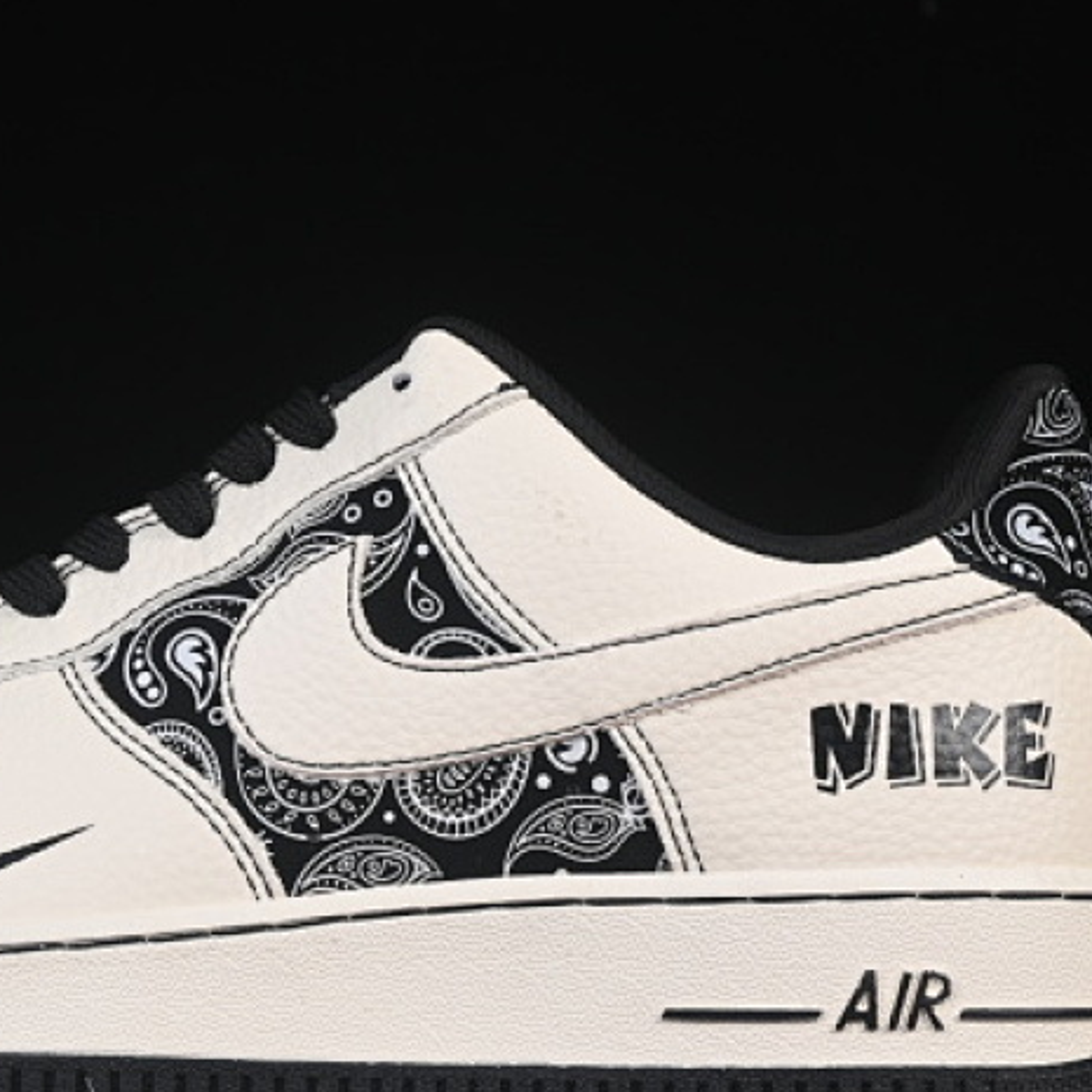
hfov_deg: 11.8
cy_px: 604
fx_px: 5282
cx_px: 256
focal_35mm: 148
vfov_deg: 11.8
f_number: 8
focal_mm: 50
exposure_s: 1/80
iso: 160
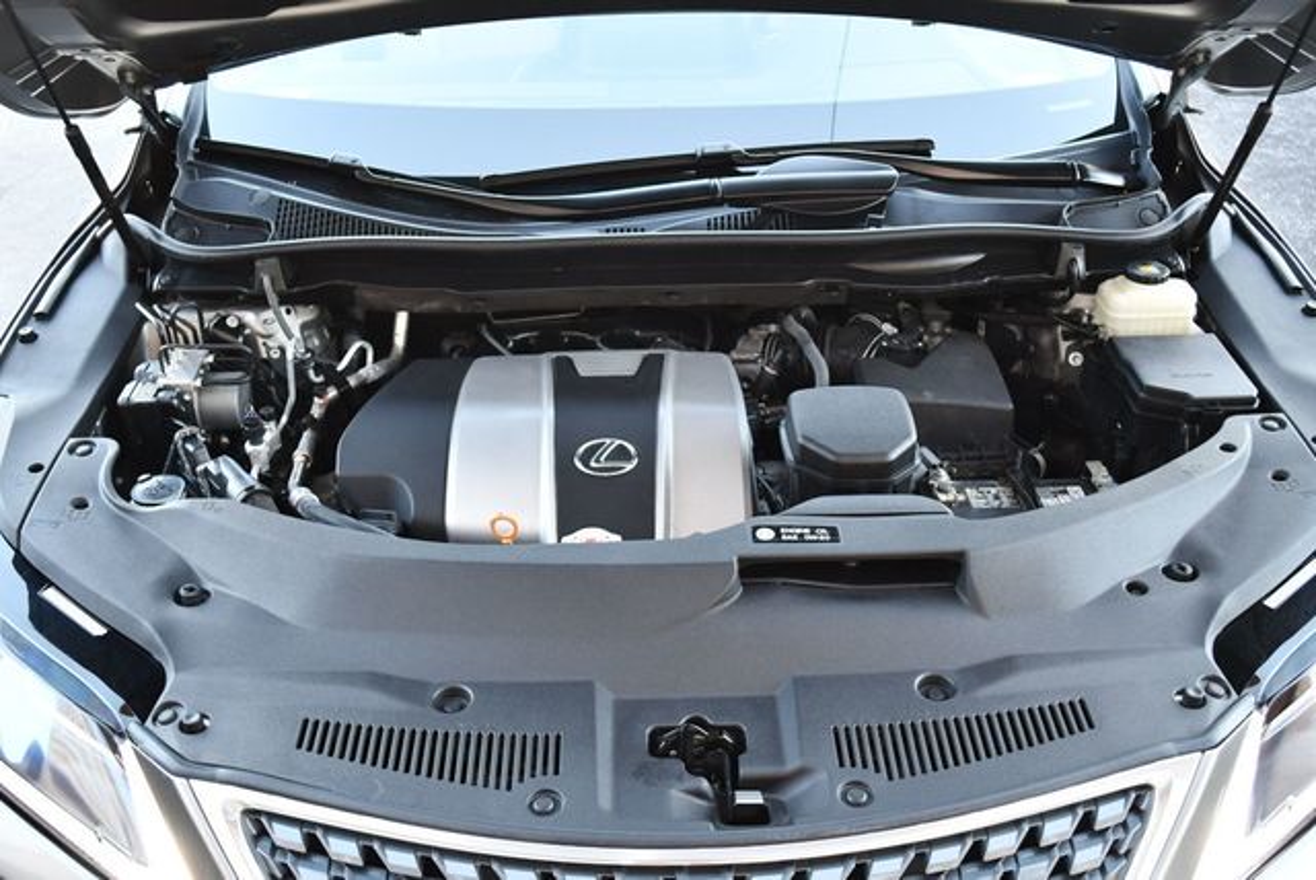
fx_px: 1317
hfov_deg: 53.1
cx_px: 658
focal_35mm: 36
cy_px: 440
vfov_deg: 36.9
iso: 800
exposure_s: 1/160
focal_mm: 18
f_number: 3.5
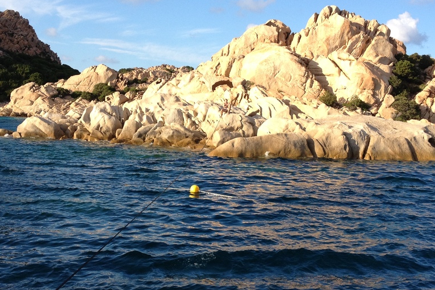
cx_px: 210
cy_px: 166
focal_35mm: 57
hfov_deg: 35.0
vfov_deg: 23.8
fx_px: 689
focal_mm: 4.28
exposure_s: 1/935
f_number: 2.4
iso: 64
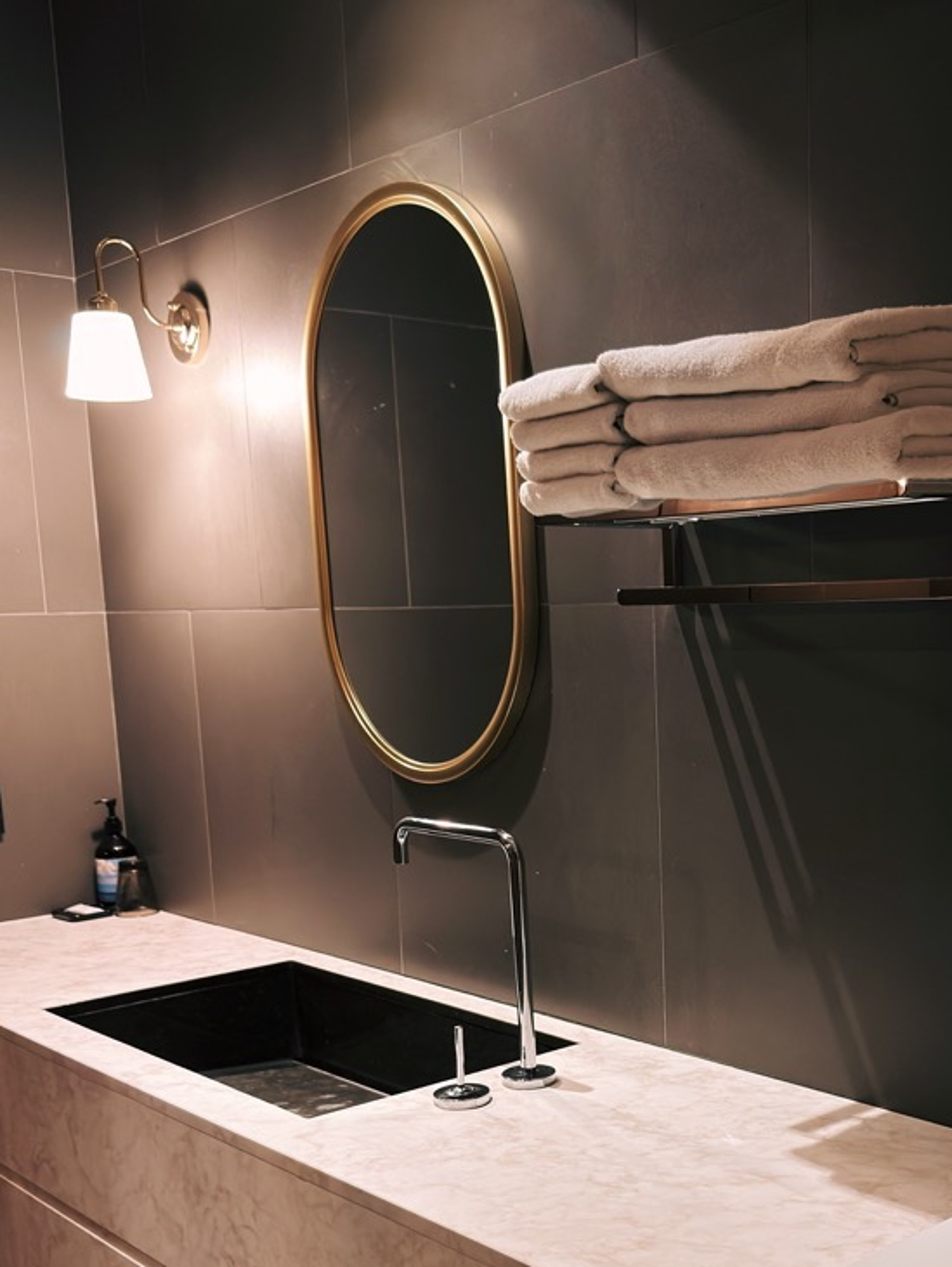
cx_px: 707
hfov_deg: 33.7
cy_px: 891
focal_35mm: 42
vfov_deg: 43.8
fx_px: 1539
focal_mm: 6.76
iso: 250
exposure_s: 1/40
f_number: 1.78
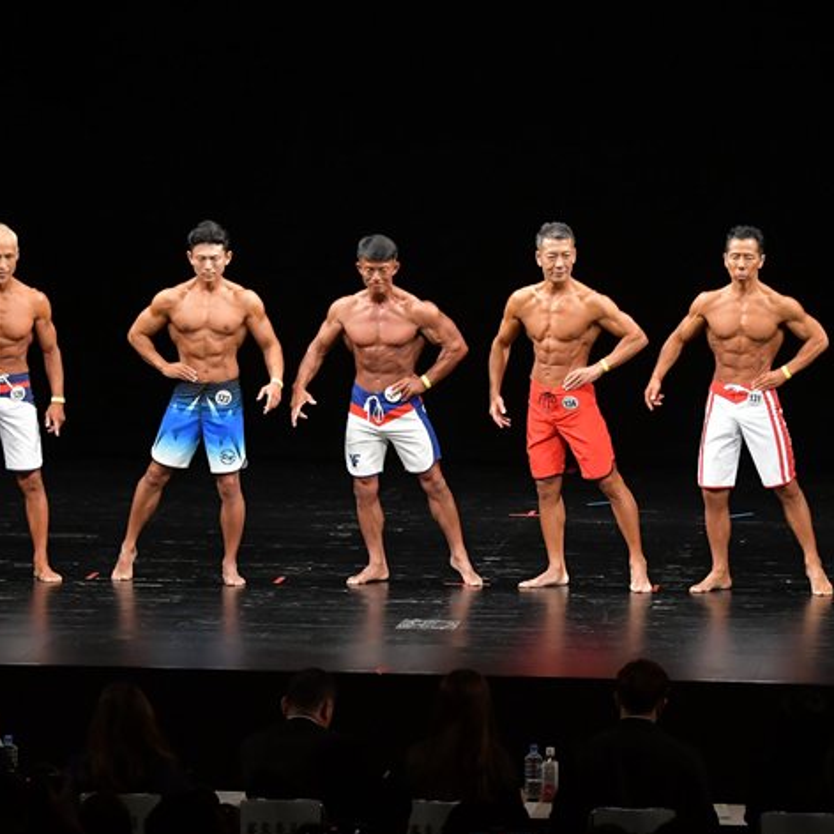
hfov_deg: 9.9
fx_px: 4825
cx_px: 515
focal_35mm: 177
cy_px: 383
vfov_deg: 9.9
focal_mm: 85
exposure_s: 1/400
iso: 3200
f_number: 5.6
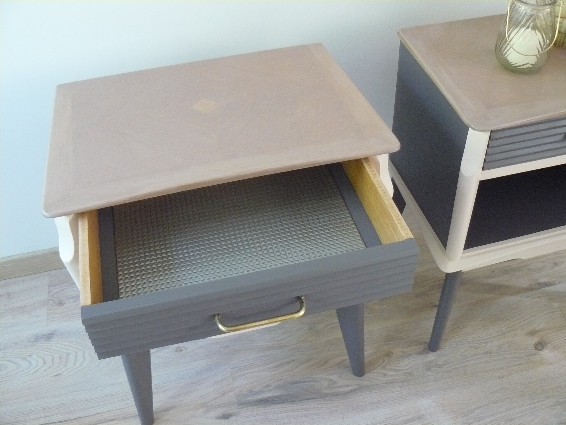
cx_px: 283
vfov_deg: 39.7
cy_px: 212
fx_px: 589
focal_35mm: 36
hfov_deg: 51.4
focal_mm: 6
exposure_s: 1/20
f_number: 2.8
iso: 400
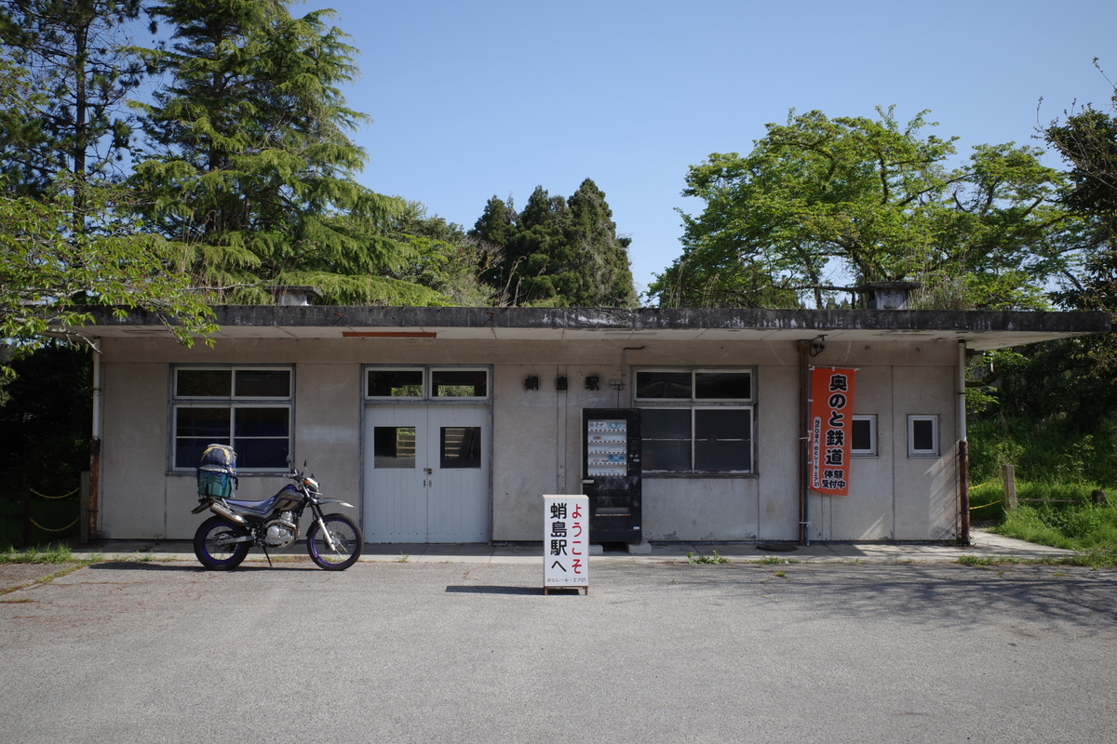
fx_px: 1086
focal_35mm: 35
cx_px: 558
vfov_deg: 37.9
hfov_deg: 54.4
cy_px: 372
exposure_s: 1/160
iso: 100
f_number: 8
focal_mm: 18.3
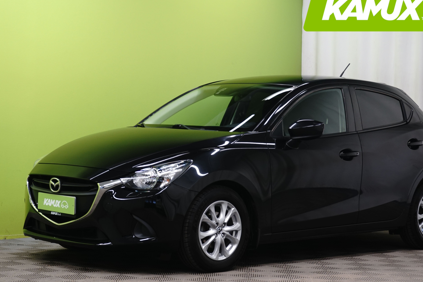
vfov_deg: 15.9
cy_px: 143
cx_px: 239
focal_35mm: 86
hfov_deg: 23.6
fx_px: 1010
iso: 500
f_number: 8
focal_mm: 70
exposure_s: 1/6
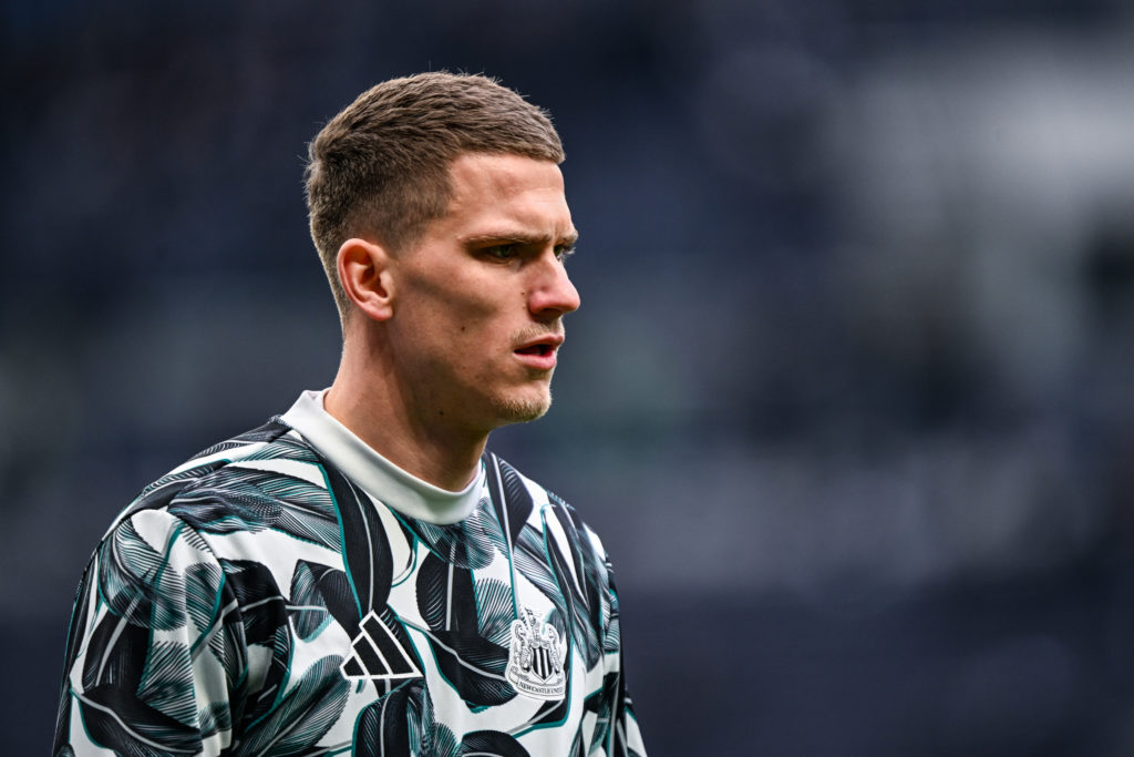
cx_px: 567
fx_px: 17641
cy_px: 378
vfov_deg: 2.5
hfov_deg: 3.7
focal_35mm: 560
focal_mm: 560
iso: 1000
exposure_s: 1/640
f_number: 4.5
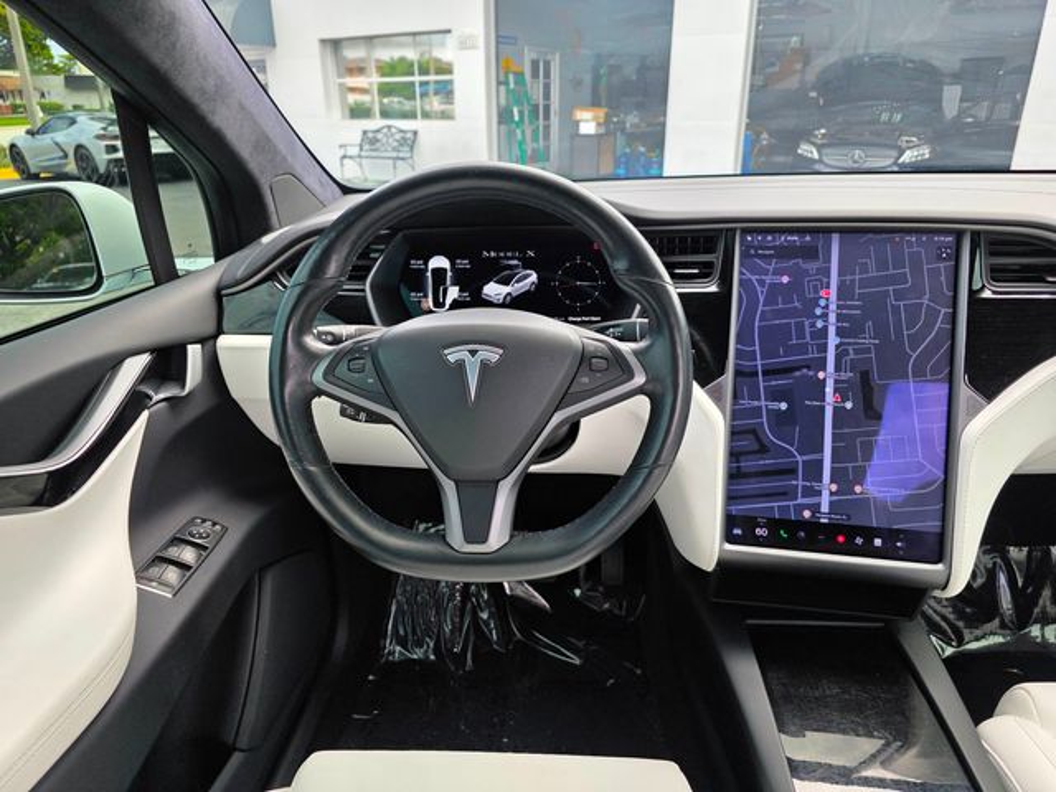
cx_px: 528
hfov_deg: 73.9
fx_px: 702
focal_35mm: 23
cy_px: 396
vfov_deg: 58.9
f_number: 1.7
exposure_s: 1/359
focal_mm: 6.3
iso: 40
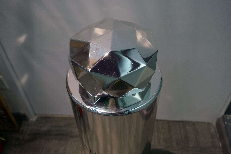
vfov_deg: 37.9
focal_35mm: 35
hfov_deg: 54.4
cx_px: 116
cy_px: 77
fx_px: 225
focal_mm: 35
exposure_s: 1/125
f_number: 5.6
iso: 1250
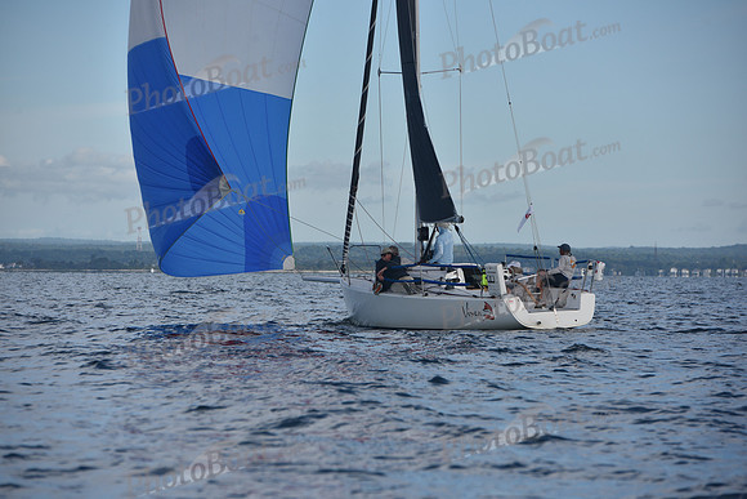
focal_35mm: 200
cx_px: 374
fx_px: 4151
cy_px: 250
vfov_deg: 6.9
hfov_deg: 10.3
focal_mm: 200
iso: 200
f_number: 7.1
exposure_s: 1/500
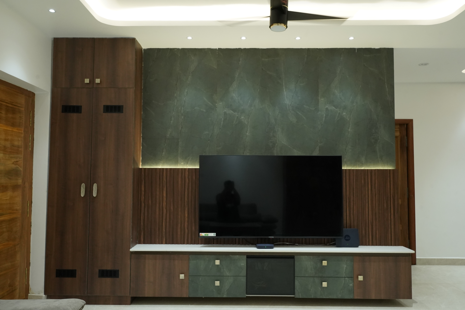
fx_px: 381
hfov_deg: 62.8
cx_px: 232
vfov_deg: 44.3
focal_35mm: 30
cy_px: 155
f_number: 9
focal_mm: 29.5
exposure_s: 1/100
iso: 5000
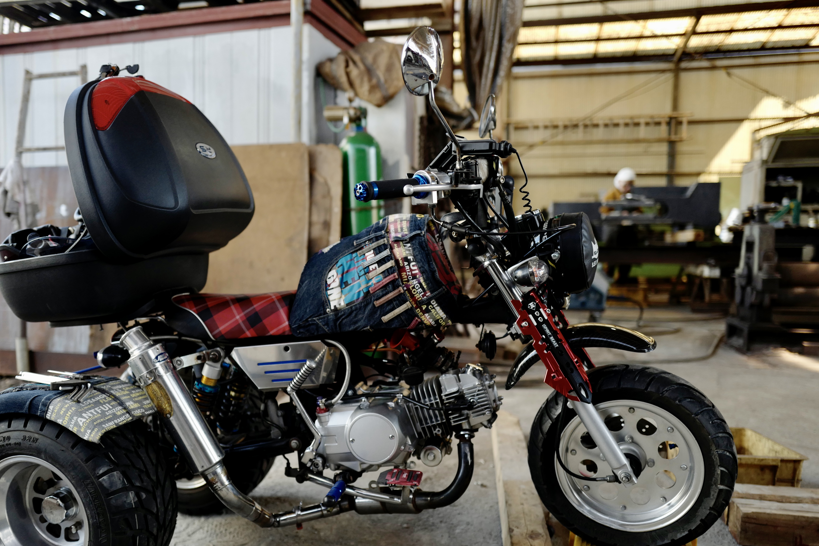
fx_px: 751
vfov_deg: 39.8
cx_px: 343
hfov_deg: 56.9
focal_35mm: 33
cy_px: 320
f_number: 2
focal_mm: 28
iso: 640
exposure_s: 1/1000
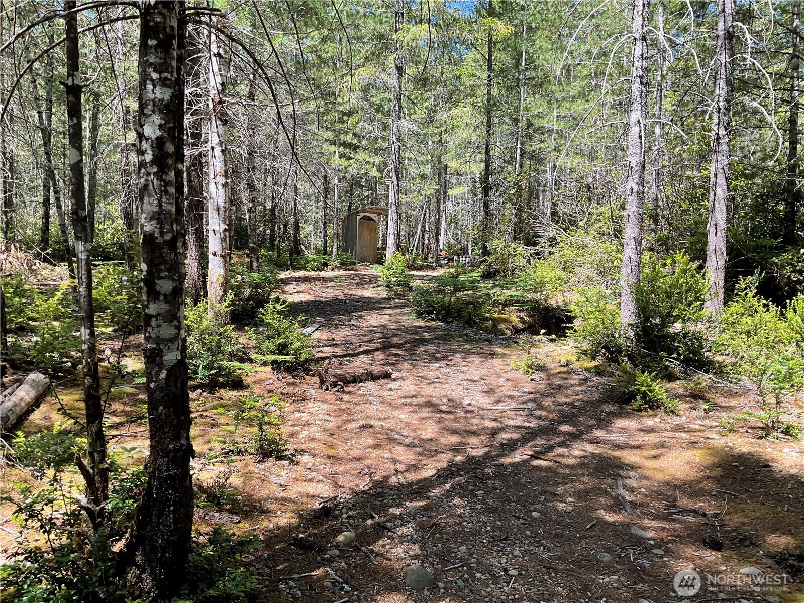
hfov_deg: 61.7
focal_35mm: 29
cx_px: 402
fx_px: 674
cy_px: 302
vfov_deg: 48.2
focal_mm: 3
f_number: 1.8
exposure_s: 1/310
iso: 16
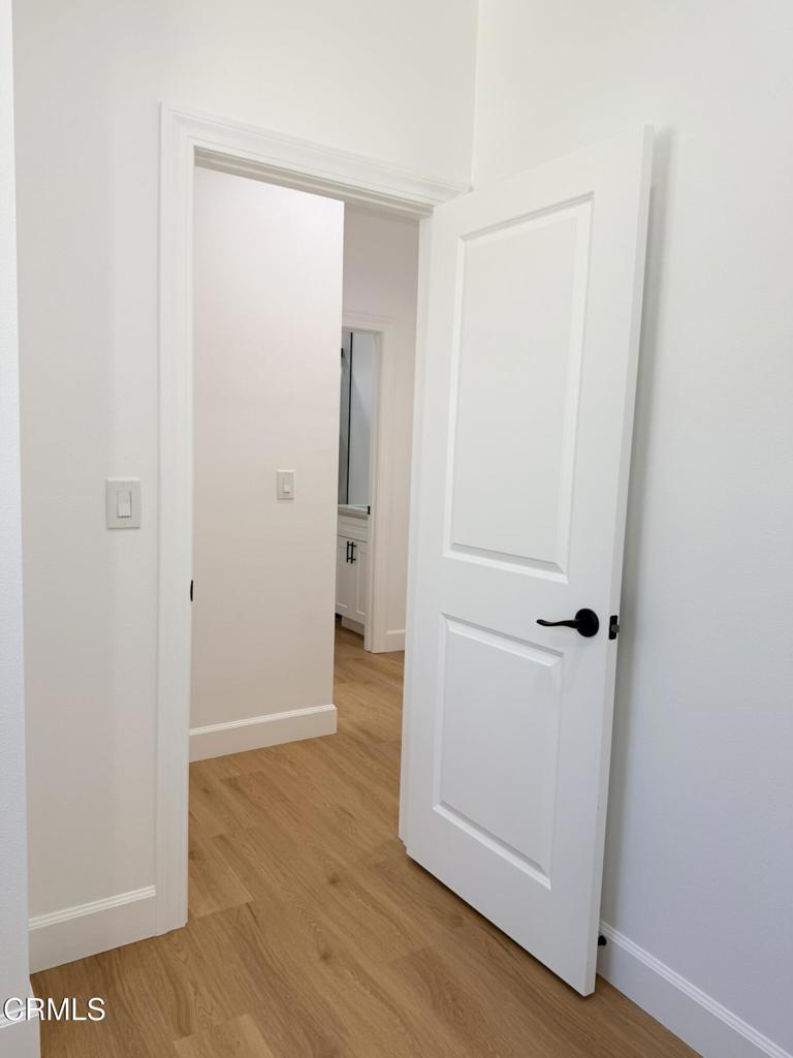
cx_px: 396
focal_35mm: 24
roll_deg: -2.8
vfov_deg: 71.6
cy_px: 529
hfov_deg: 56.8
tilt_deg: -3.4
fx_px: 733
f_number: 1.78
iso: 80
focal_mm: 6.76
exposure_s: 1/326
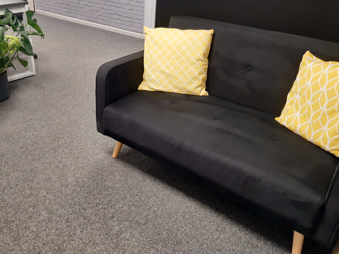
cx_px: 121
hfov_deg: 53.2
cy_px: 119
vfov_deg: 41.8
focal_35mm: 34
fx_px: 333
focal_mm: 3.92
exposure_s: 1/50
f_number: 1.7
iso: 250
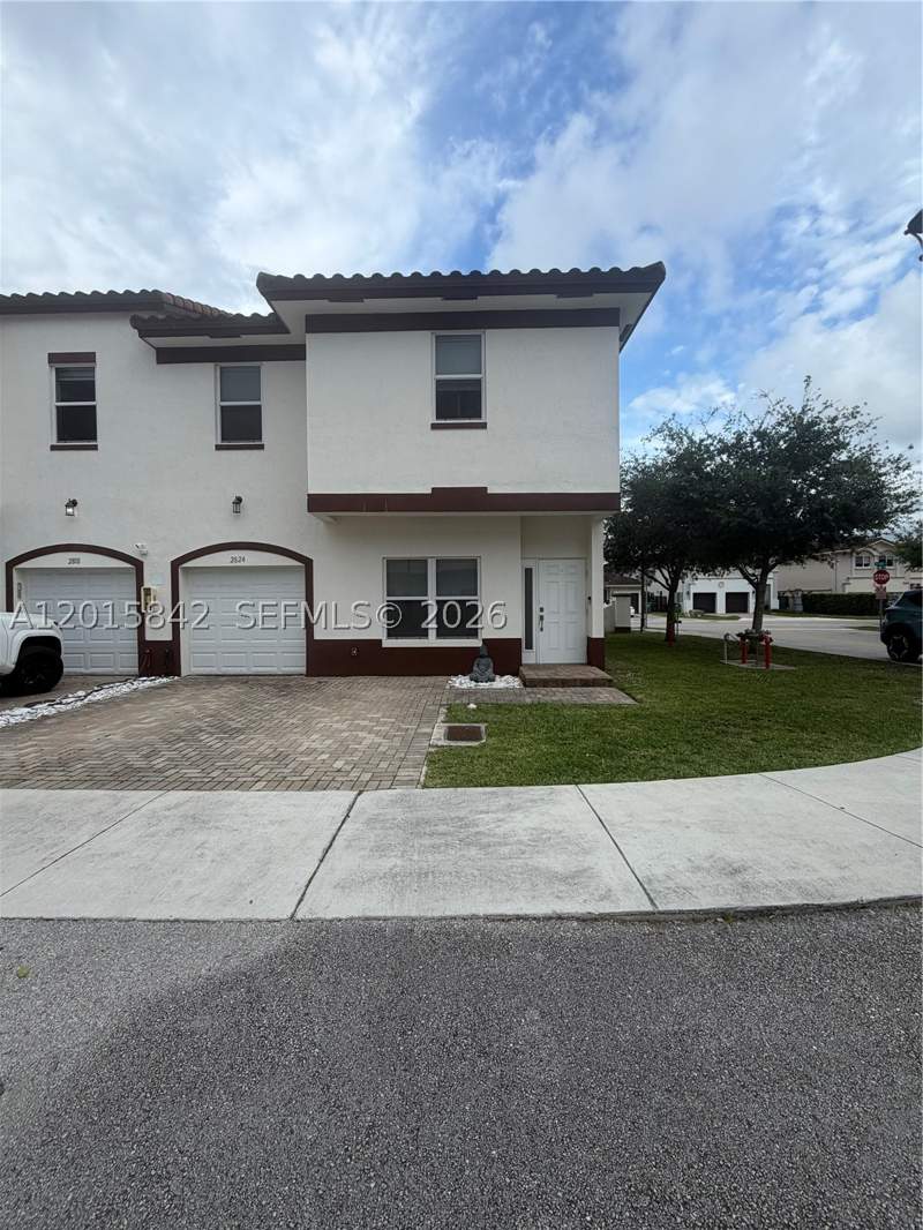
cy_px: 615
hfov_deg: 85.7
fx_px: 498
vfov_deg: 102.1
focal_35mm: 14
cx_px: 462
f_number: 2.2
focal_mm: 2.22
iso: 40
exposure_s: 1/770
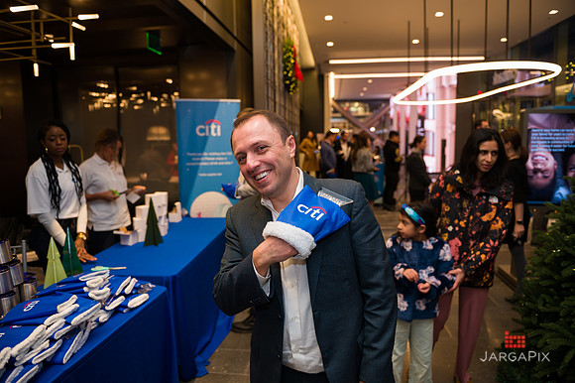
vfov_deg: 53.1
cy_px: 192
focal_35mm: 24
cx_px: 288
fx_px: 383
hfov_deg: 73.8
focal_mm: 24
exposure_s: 1/200
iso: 400
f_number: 3.2
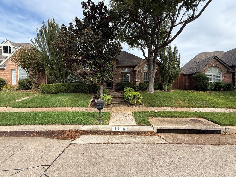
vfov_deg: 85.7
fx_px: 95
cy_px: 88
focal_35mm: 14
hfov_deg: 102.1
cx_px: 118
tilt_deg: -0.5
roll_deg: +0.5
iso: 64
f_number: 2.2
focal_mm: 2.22
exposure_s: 1/651
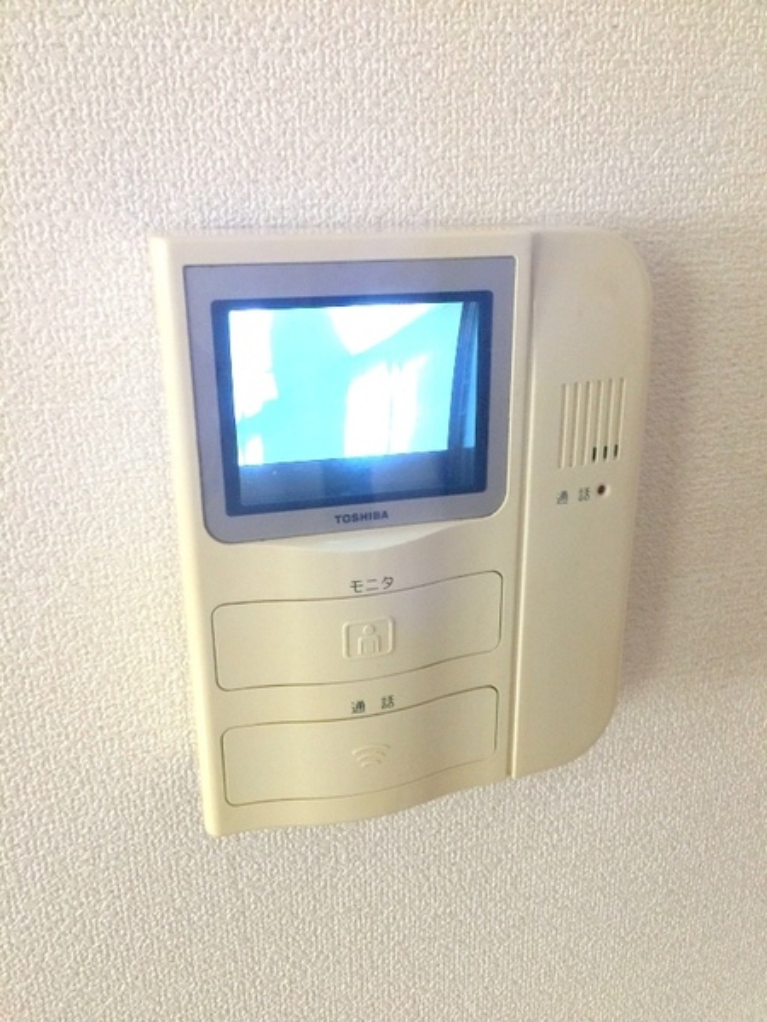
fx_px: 857
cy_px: 511
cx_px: 384
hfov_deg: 48.2
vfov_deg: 61.7
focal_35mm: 29
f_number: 2.2
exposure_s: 1/15
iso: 50
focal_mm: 4.15
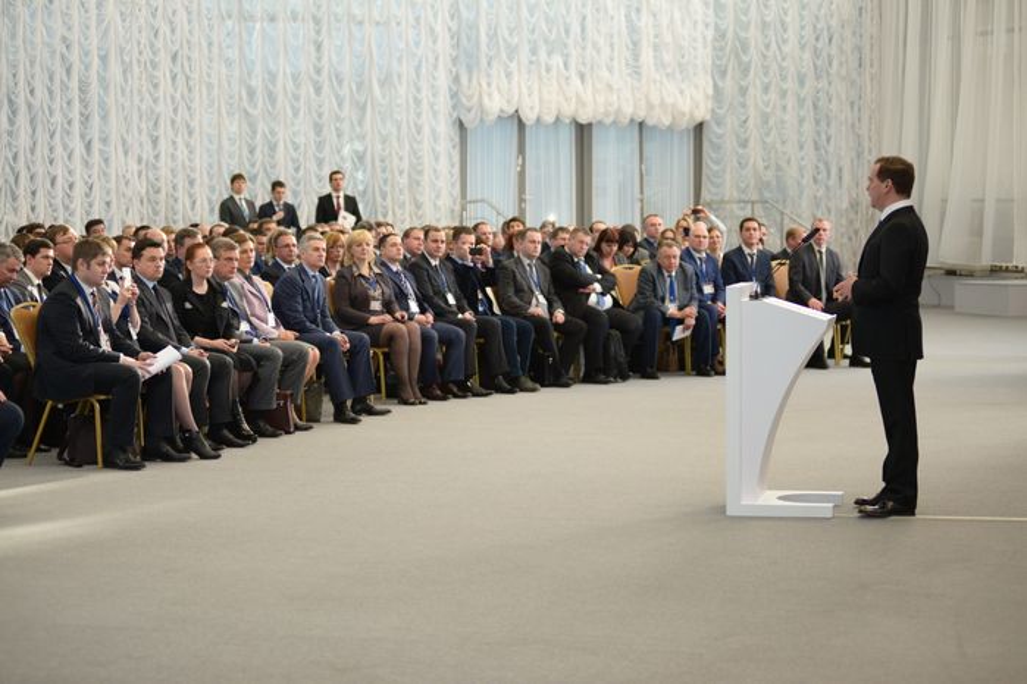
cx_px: 514
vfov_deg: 17.1
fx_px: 2282
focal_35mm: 80
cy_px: 342
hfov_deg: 25.4
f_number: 3.2
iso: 2500
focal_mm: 80
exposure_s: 1/640
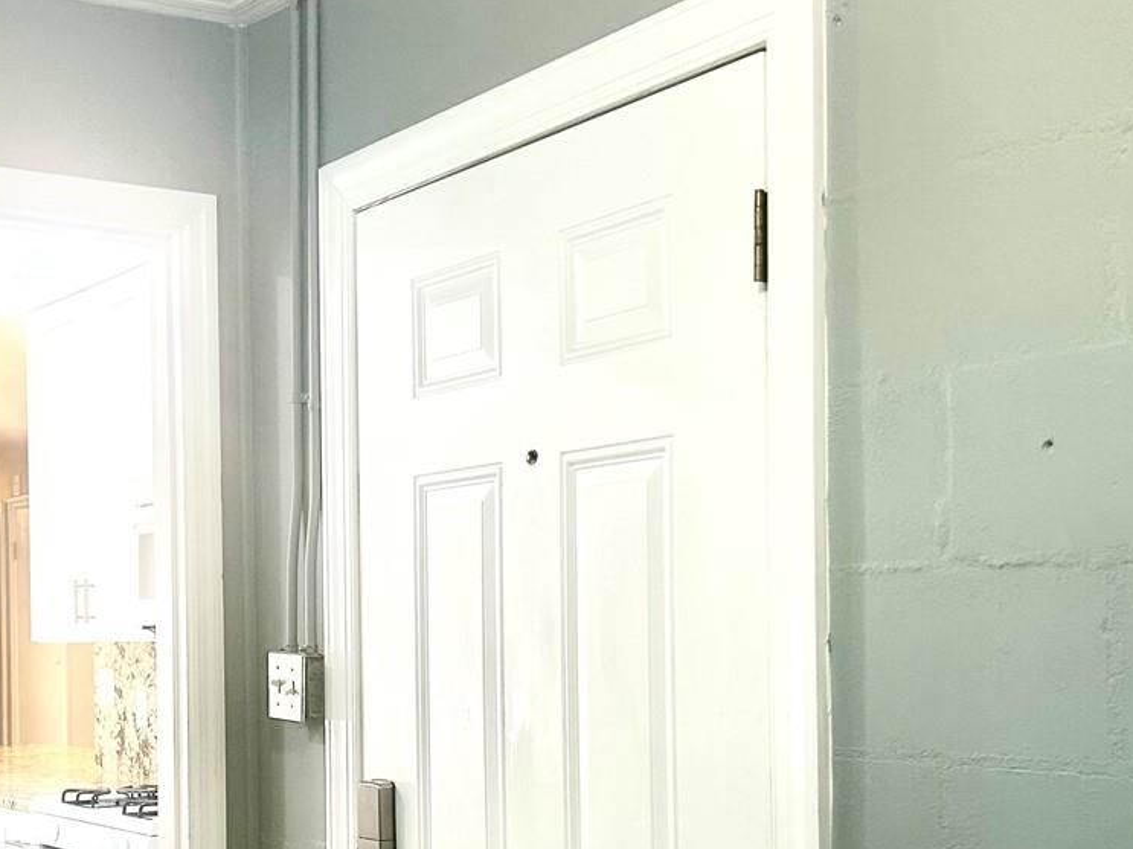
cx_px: 348
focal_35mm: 56
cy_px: 657
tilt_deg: -0.1
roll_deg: +1.3
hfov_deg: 33.9
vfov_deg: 25.7
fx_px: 1833
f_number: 1.5
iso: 80
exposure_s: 1/60
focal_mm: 5.7
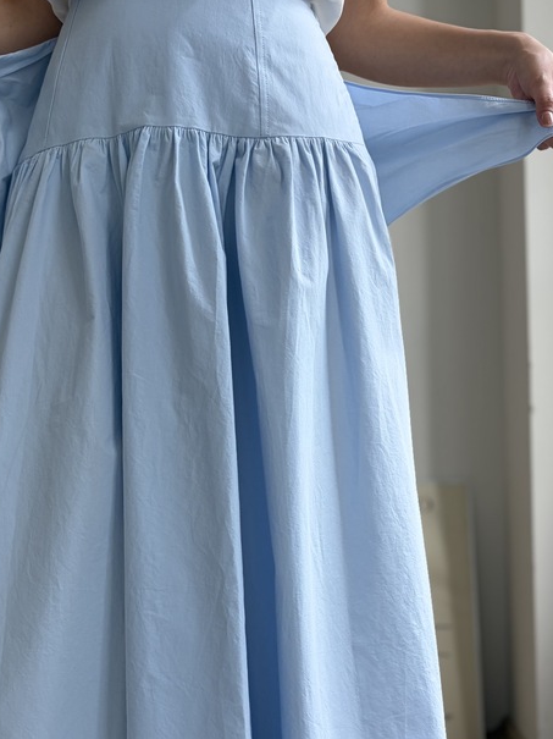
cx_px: 212
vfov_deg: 43.7
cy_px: 442
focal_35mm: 43
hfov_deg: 33.4
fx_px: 917
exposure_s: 1/120
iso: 64
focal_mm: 5.96
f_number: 1.6
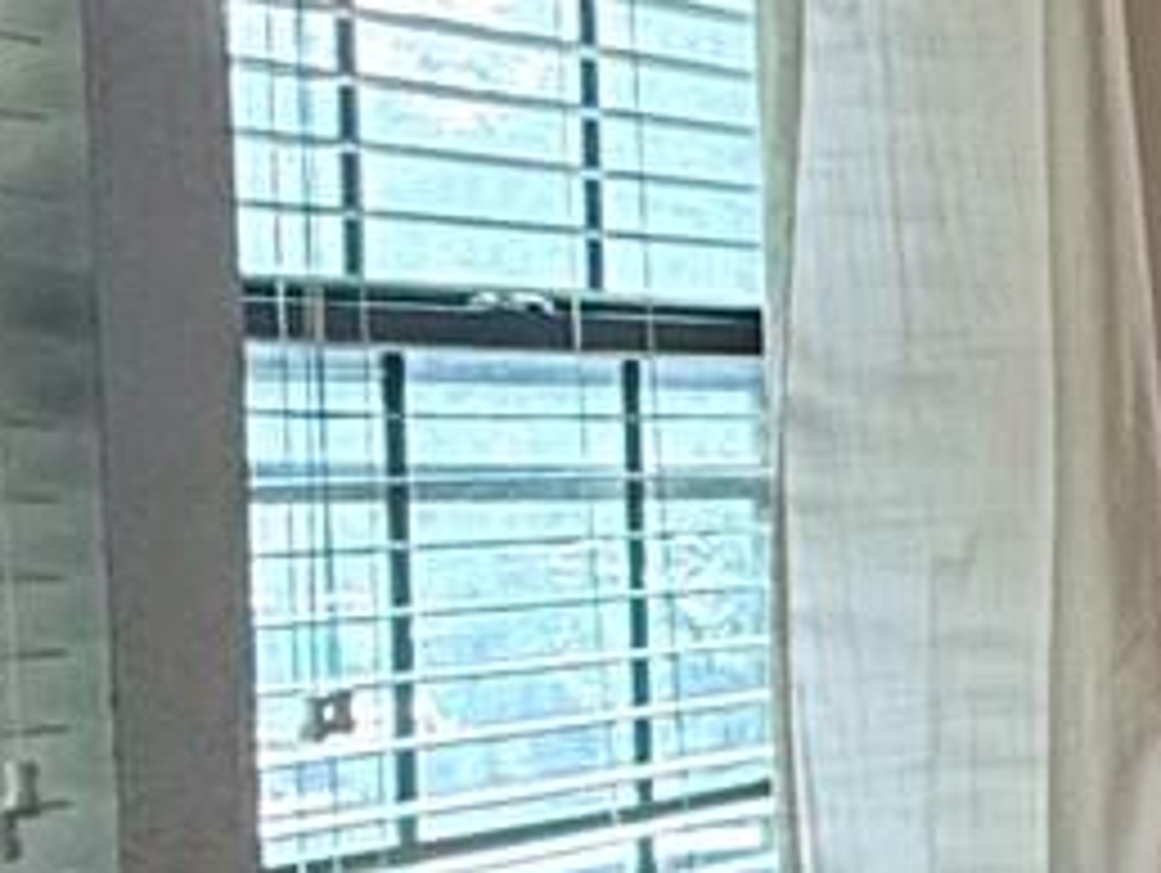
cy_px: 610
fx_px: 3726
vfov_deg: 13.3
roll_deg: -1.9
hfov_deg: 12.6
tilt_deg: -2.5
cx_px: 2992
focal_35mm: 111
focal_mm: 2.22
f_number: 2.2
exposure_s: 1/120
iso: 125
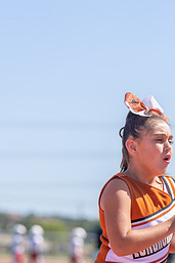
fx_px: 1650
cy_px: 216
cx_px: 145
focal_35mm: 226
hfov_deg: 6.1
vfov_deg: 9.1
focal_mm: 129
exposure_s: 1/1000
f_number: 4
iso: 125
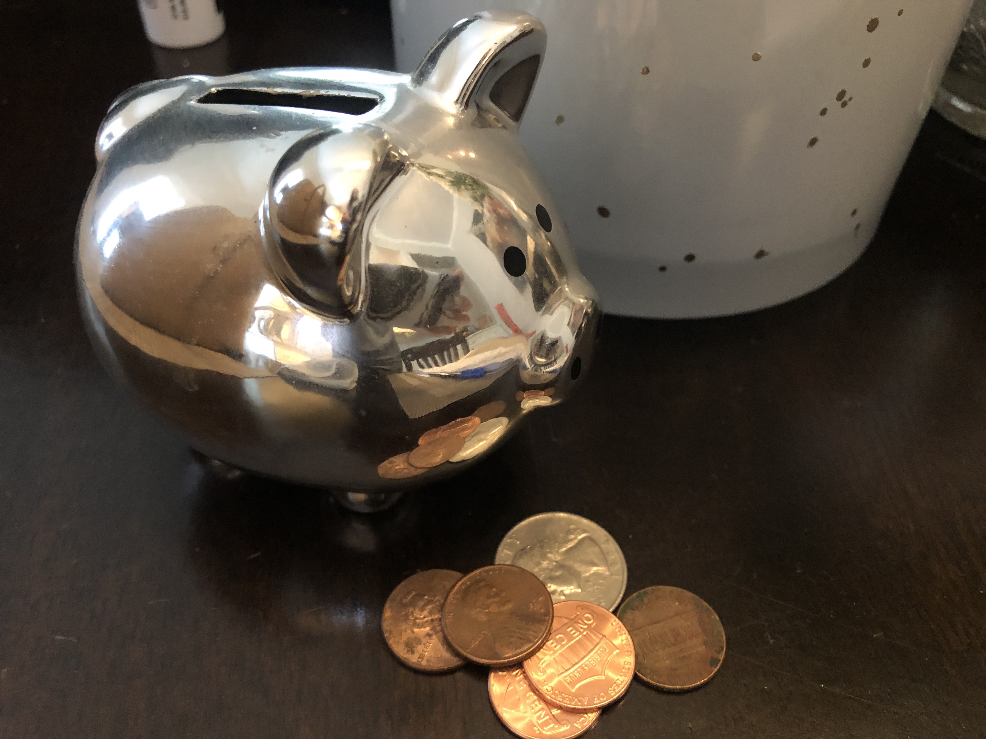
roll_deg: -0.2
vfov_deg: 49.7
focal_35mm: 28
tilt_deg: -44.6
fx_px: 798
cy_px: 370
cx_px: 493
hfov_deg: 63.4
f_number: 1.8
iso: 100
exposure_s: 1/4
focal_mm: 3.99
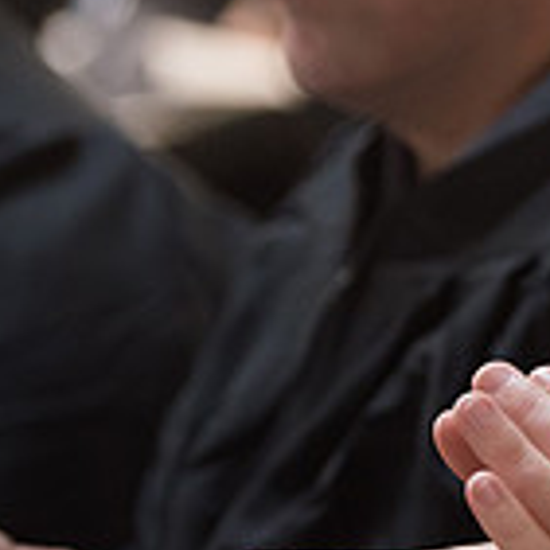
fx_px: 6939
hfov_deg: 4.5
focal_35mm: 386
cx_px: 1053
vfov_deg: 4.5
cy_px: 131
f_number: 3.5
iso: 2000
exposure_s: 1/200
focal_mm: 110
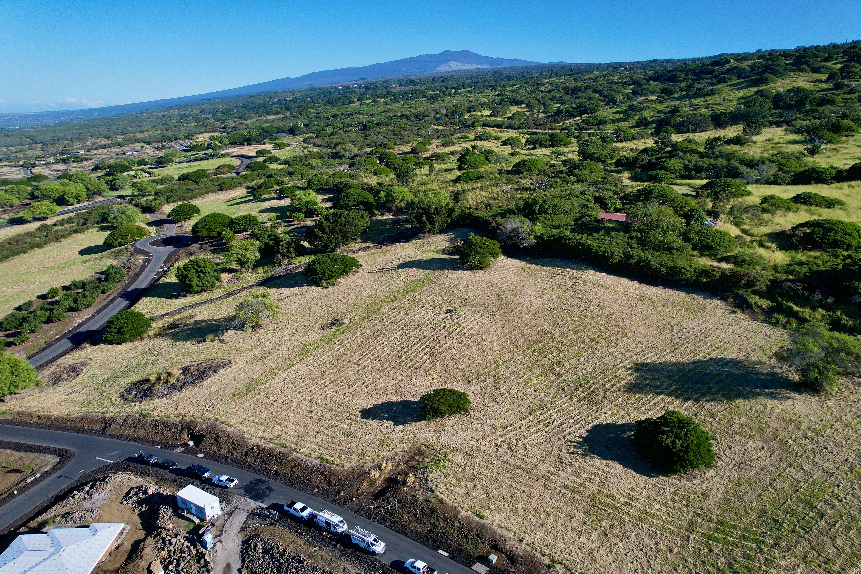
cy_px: 287
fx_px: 526
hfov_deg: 78.6
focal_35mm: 22
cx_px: 430
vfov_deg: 57.2
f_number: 2.8
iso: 100
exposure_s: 1/2000
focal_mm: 8.38
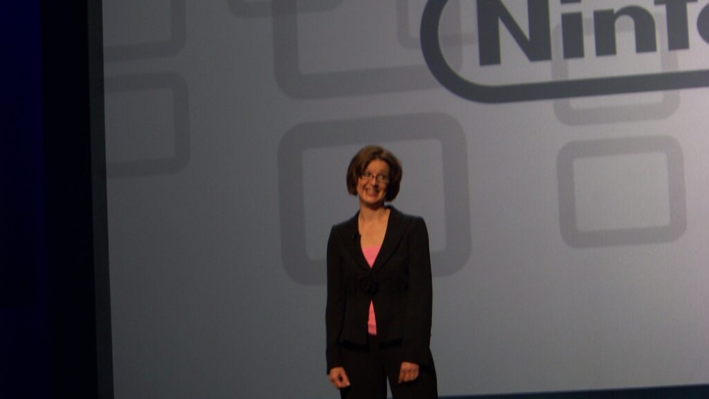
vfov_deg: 8.1
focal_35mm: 150
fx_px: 2820
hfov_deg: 14.3
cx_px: 355
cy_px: 156
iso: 88
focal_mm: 22.2
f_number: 3.2
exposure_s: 1/40
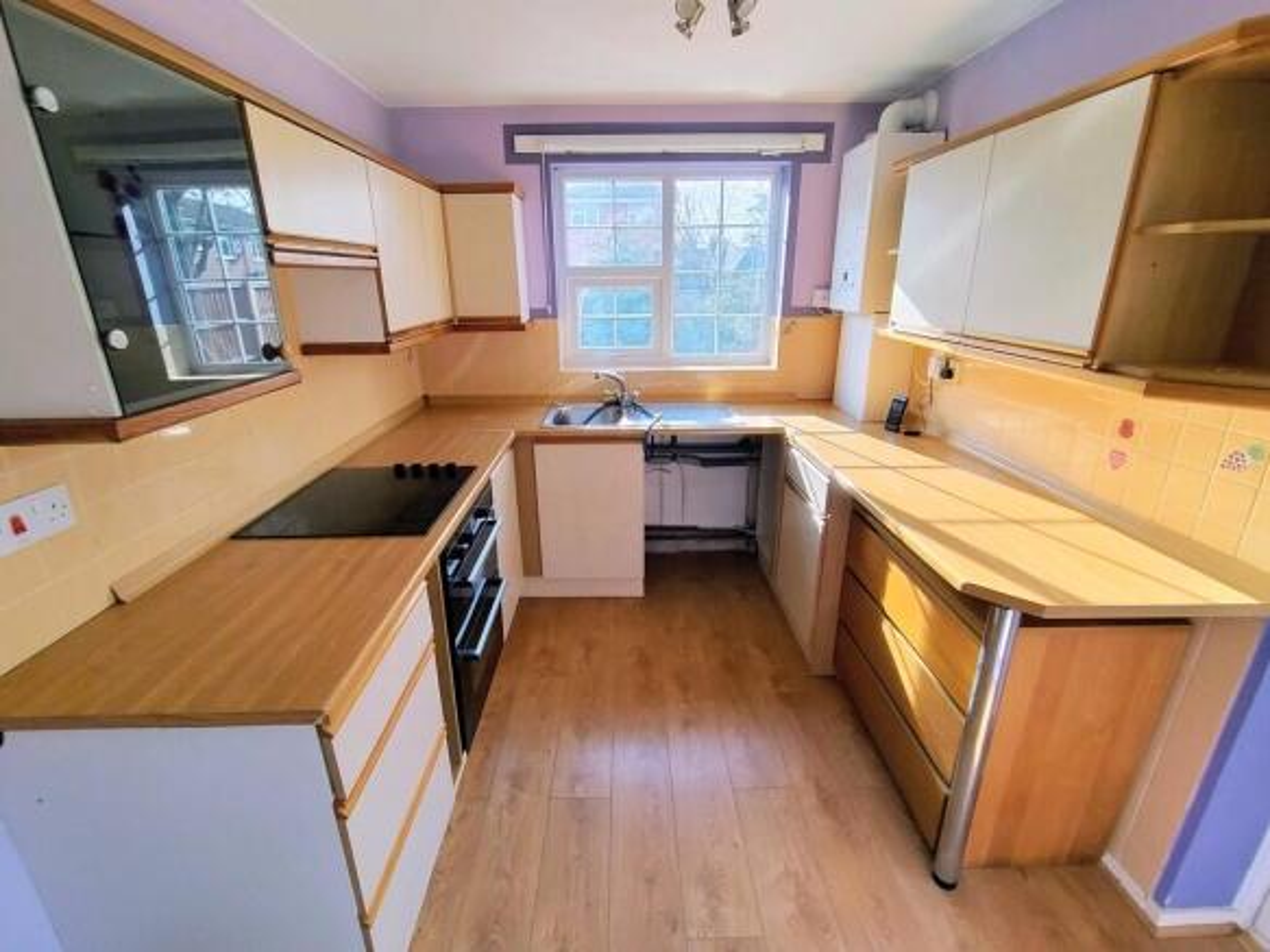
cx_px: 635
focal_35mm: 16
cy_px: 476
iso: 143
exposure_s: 1/100
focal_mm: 1.66
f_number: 2.2
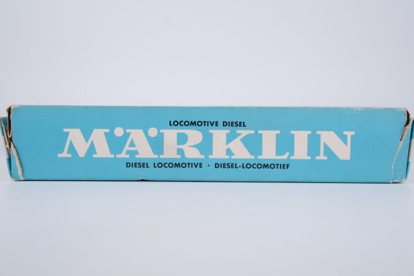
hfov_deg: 41.9
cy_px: 141
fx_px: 541
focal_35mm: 47
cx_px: 208
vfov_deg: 28.7
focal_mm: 30
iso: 250
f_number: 10
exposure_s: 1/125
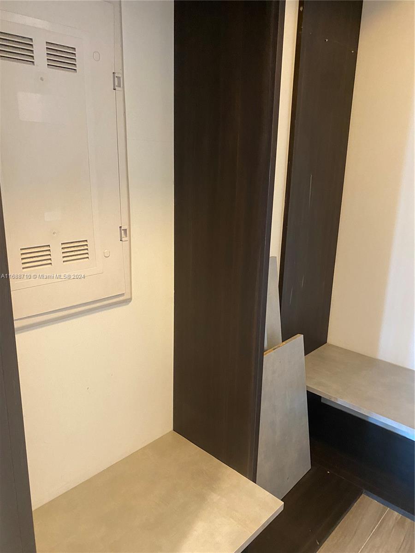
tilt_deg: -14.8
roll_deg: -1.9
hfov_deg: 53.1
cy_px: 276
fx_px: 416
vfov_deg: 67.3
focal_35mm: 26
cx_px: 208
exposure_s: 1/40
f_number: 1.8
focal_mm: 4.25
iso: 400
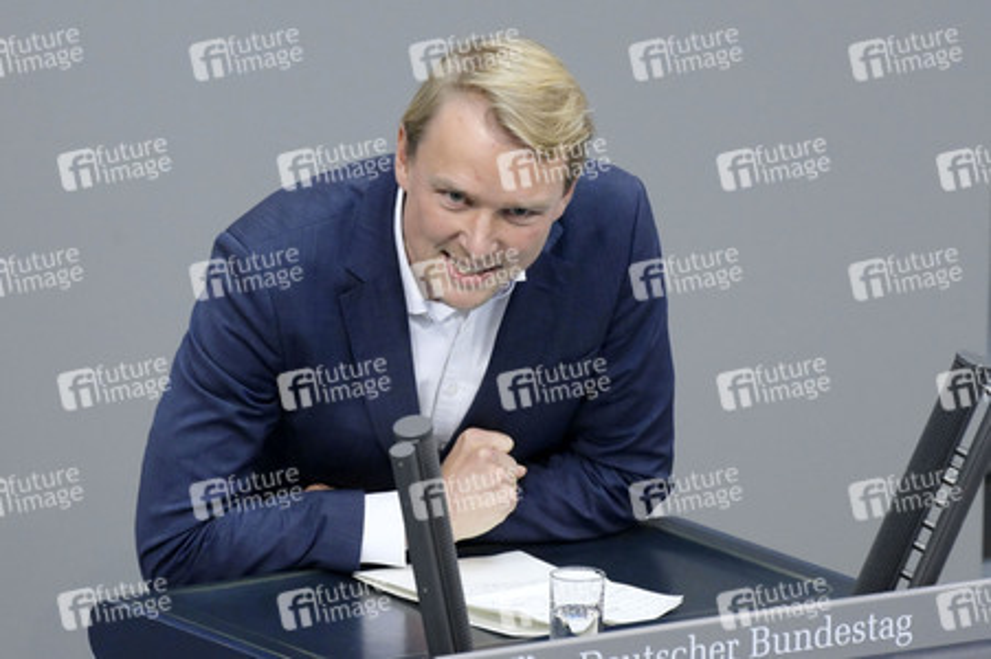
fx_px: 10728
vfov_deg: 3.5
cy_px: 330
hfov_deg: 5.3
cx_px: 496
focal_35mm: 390
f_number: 5.6
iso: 8000
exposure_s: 1/400
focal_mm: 390
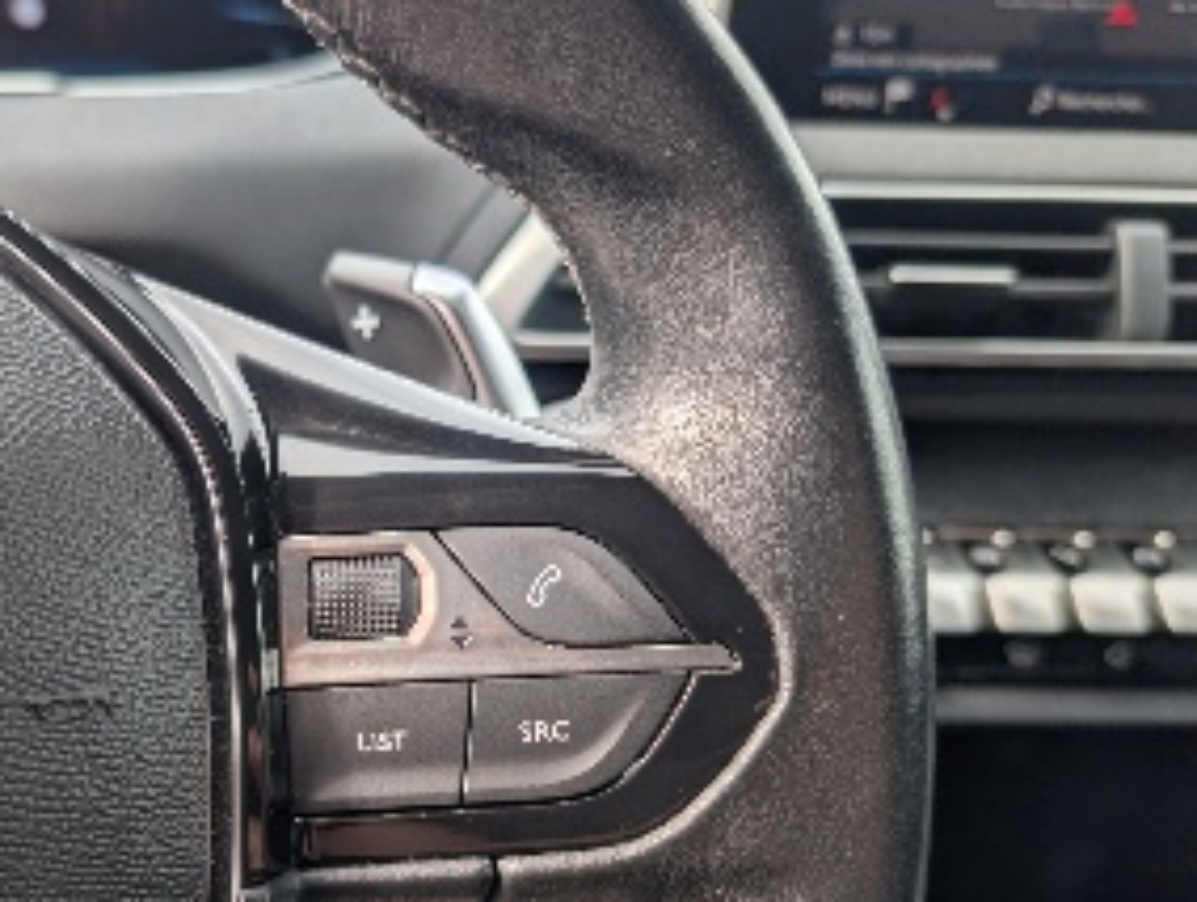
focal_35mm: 35
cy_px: 590
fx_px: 1212
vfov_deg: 40.4
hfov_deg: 51.9
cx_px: 438
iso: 22
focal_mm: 6.9
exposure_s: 1/760
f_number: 1.68
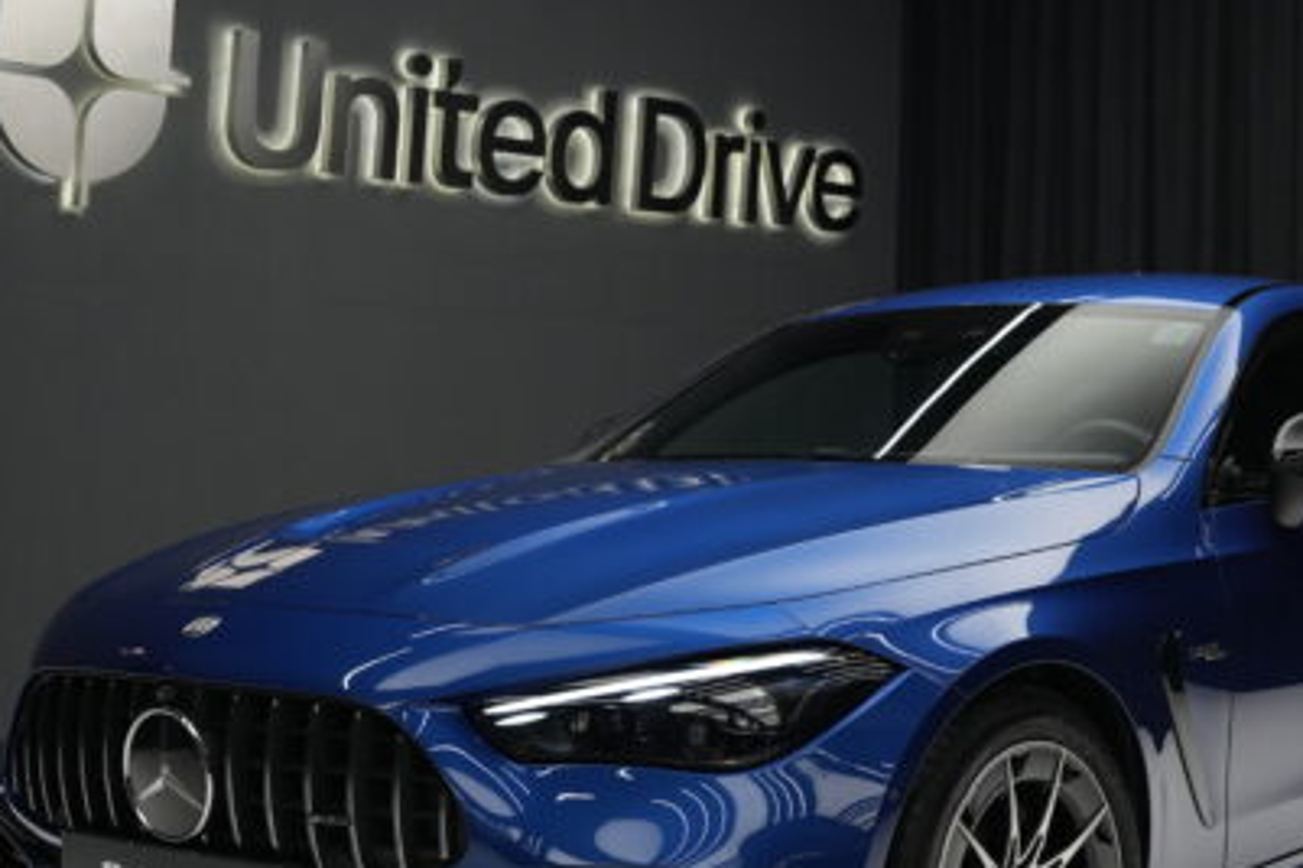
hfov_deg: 29.9
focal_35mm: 67
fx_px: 2424
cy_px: 592
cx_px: 855
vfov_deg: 20.2
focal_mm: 35
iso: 1000
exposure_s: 1/40
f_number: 4.5
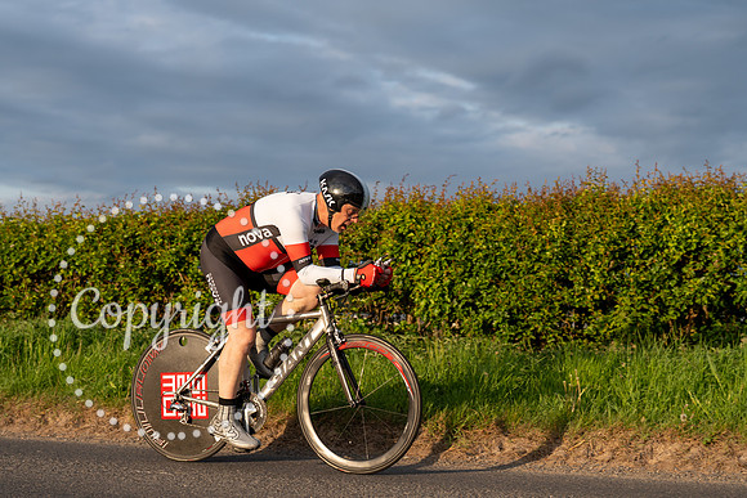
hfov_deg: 28.8
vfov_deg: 19.5
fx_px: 1453
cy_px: 249
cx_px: 374
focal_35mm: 70
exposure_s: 1/1000
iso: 200
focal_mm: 70
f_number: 4
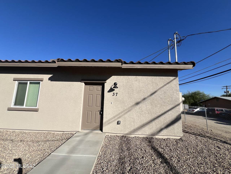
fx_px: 87
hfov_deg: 106.2
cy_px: 87
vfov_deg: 89.9
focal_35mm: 13
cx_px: 116
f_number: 1.8
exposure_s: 1/2222
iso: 32
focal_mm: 1.57
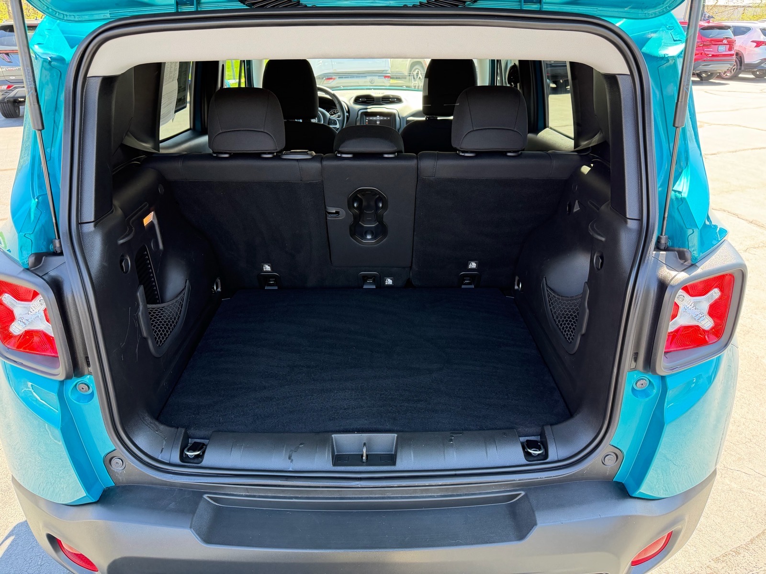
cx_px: 383
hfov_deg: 71.6
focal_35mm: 24
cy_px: 287
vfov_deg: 56.8
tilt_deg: -26.0
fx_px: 531
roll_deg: +0.3
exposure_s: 1/140
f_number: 1.78
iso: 200
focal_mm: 6.76
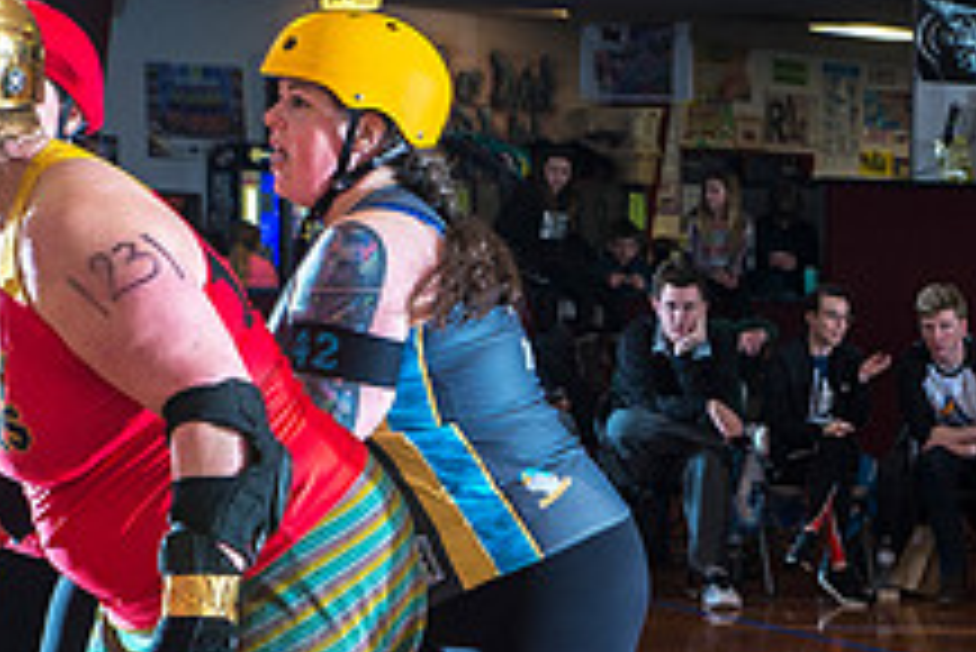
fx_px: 3472
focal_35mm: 128
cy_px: 704
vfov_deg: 10.6
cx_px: 1066
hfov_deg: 15.6
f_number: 5.6
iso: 800
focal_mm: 48
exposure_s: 1/160
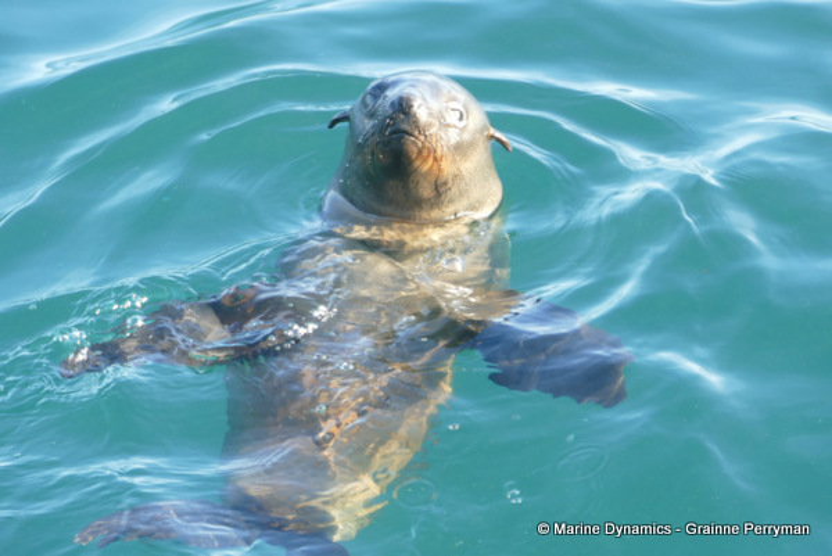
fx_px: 6568
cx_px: 416
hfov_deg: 7.2
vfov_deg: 4.8
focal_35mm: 284
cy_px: 278
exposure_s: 1/125
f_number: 4
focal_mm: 103.71
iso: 160
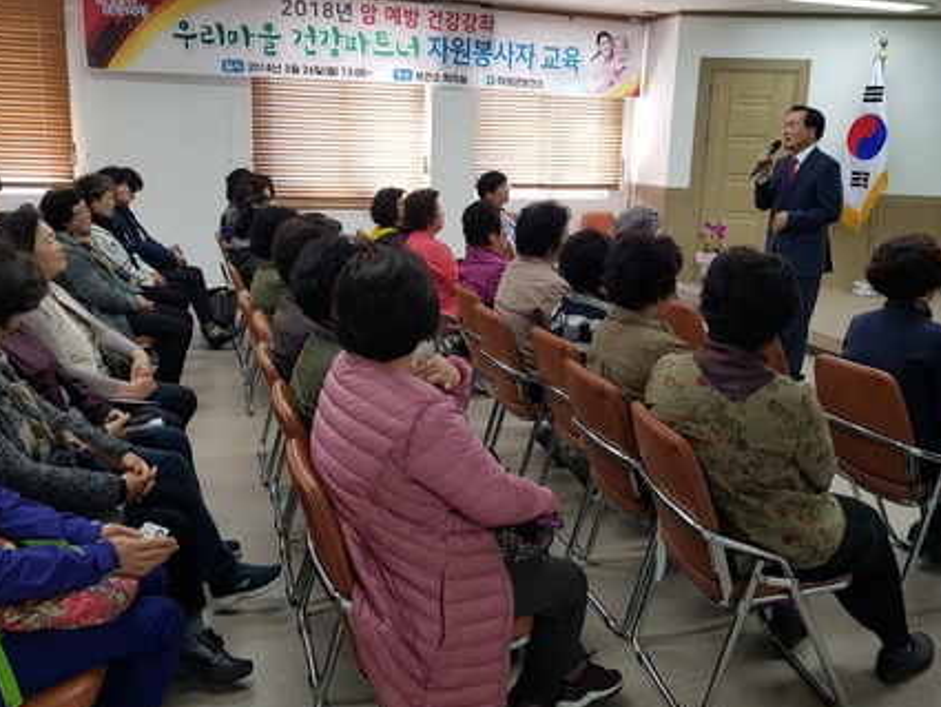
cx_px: 492
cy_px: 315
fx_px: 816
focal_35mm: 30
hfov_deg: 59.9
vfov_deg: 46.7
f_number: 1.7
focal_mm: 4.3
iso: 50
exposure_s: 1/60
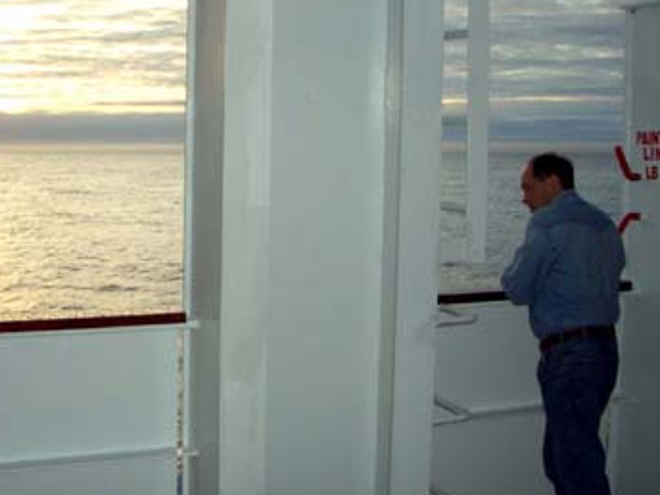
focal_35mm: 56
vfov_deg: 25.8
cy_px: 133
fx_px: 1068
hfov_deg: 34.2
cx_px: 263
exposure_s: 1/500
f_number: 2.6
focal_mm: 5.8
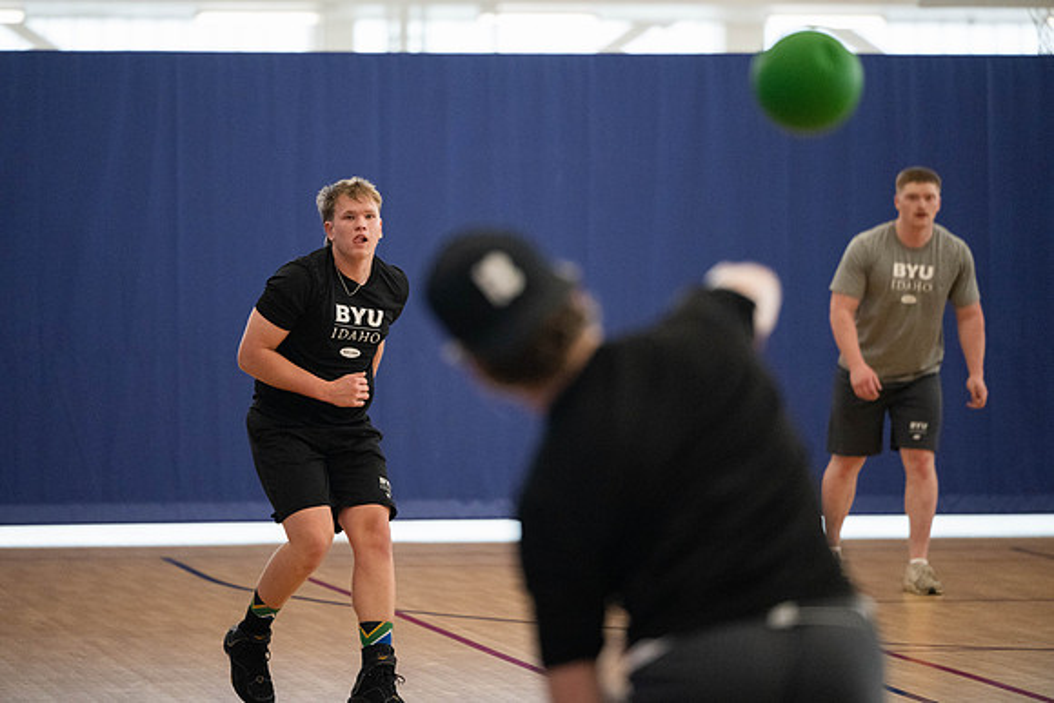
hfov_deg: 11.4
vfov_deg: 7.6
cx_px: 527
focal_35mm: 181
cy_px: 352
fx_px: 5286
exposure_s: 1/1000
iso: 4000
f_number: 2.8
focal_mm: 180
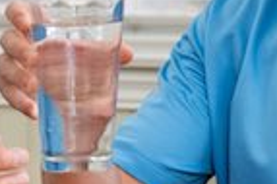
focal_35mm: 308
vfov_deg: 4.5
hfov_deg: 6.7
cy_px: 44
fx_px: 2367
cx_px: 76
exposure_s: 1/160
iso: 500
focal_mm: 55
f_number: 2.8
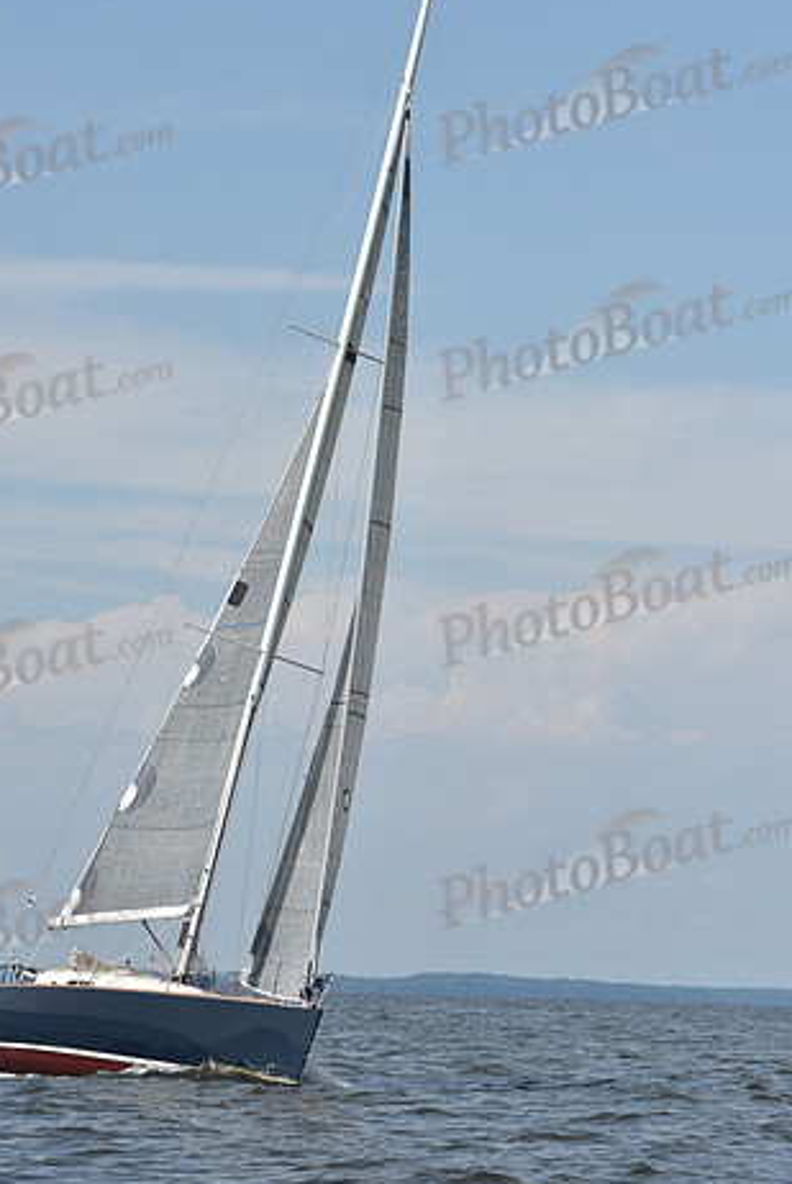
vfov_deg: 13.4
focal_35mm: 153
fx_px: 5037
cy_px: 505
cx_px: 306
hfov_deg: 9.0
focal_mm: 122
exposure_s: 1/1250
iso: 320
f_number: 10
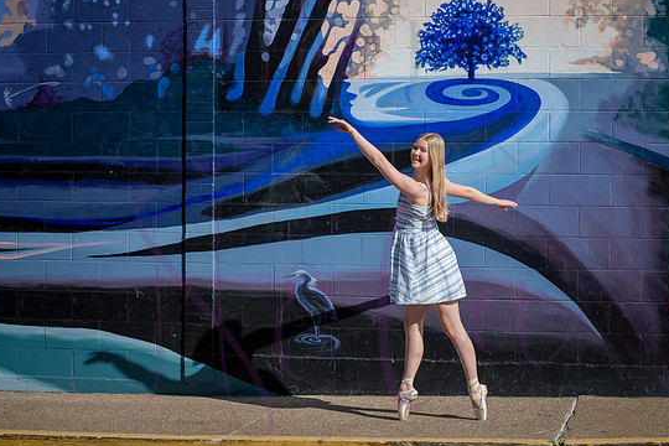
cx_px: 343
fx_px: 1598
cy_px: 214
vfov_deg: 15.9
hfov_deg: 23.6
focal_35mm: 86
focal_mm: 80
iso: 400
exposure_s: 1/1000
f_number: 9
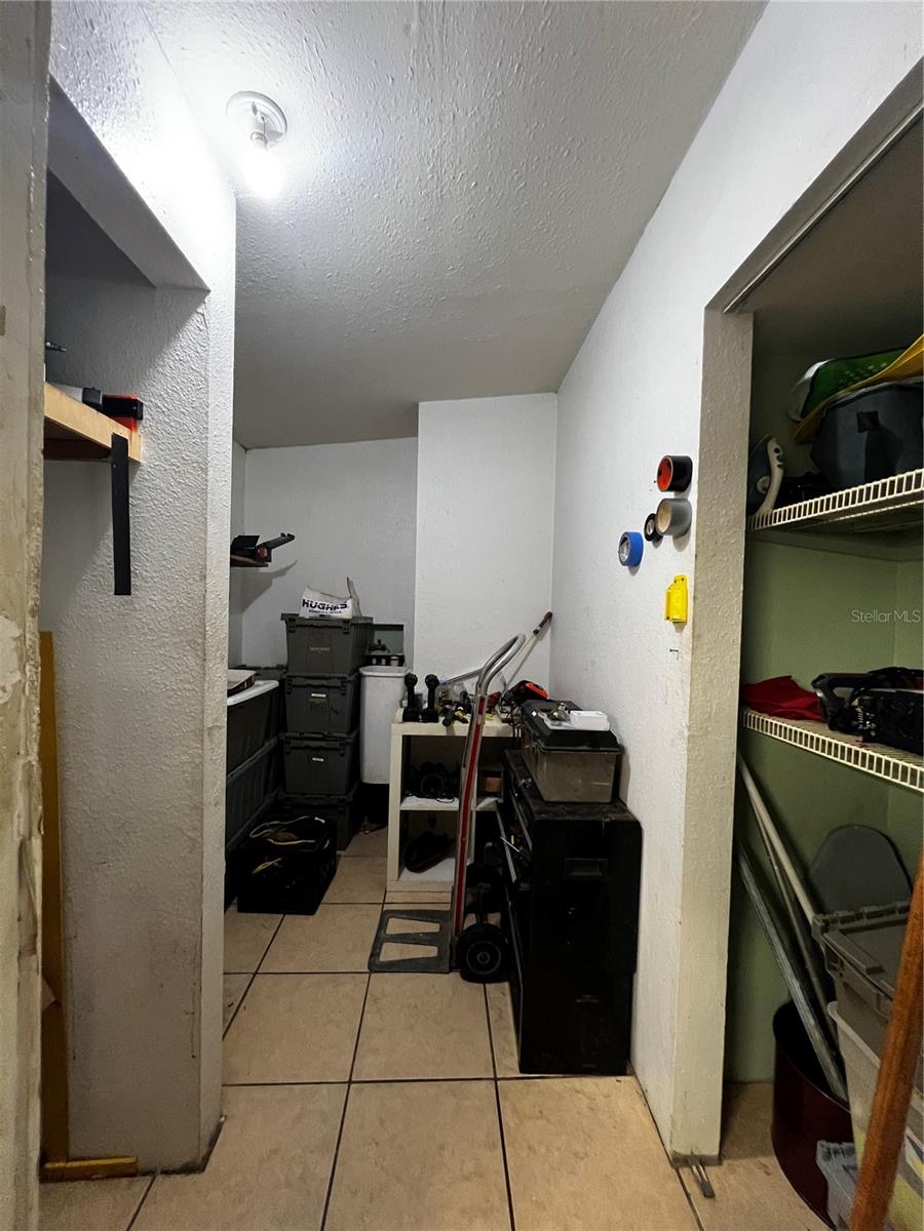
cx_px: 462
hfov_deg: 89.9
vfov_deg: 106.2
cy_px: 616
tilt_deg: -0.4
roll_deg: -1.9
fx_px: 463
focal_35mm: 13
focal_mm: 1.57
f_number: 1.8
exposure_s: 1/60
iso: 400
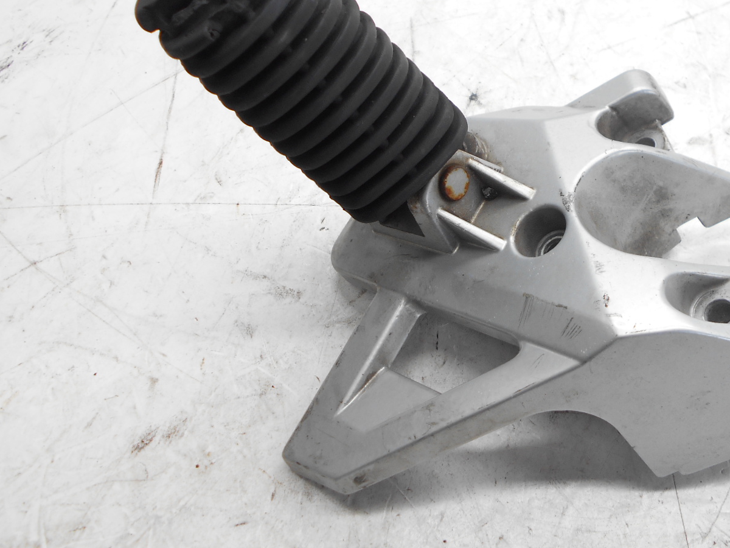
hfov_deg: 46.2
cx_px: 474
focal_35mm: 40
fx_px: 844
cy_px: 212
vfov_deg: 35.8
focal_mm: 5.1
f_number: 3.4
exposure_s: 1/30
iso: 80
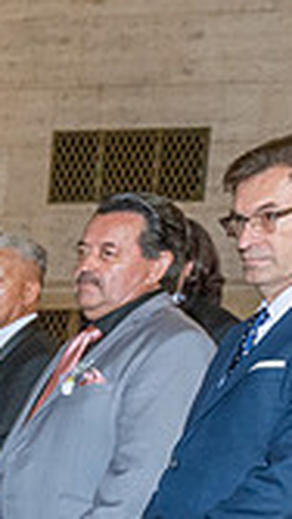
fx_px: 1678
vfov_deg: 16.8
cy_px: 624
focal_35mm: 122
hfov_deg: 7.5
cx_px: -828
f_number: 4.5
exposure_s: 1/160
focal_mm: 24
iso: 1000
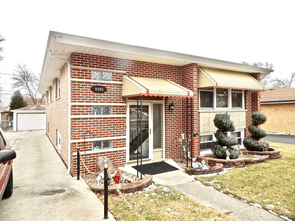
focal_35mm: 22
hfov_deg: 76.4
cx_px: 148
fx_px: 187
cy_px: 110
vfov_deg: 61.1
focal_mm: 4
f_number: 3
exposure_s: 1/640
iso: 400
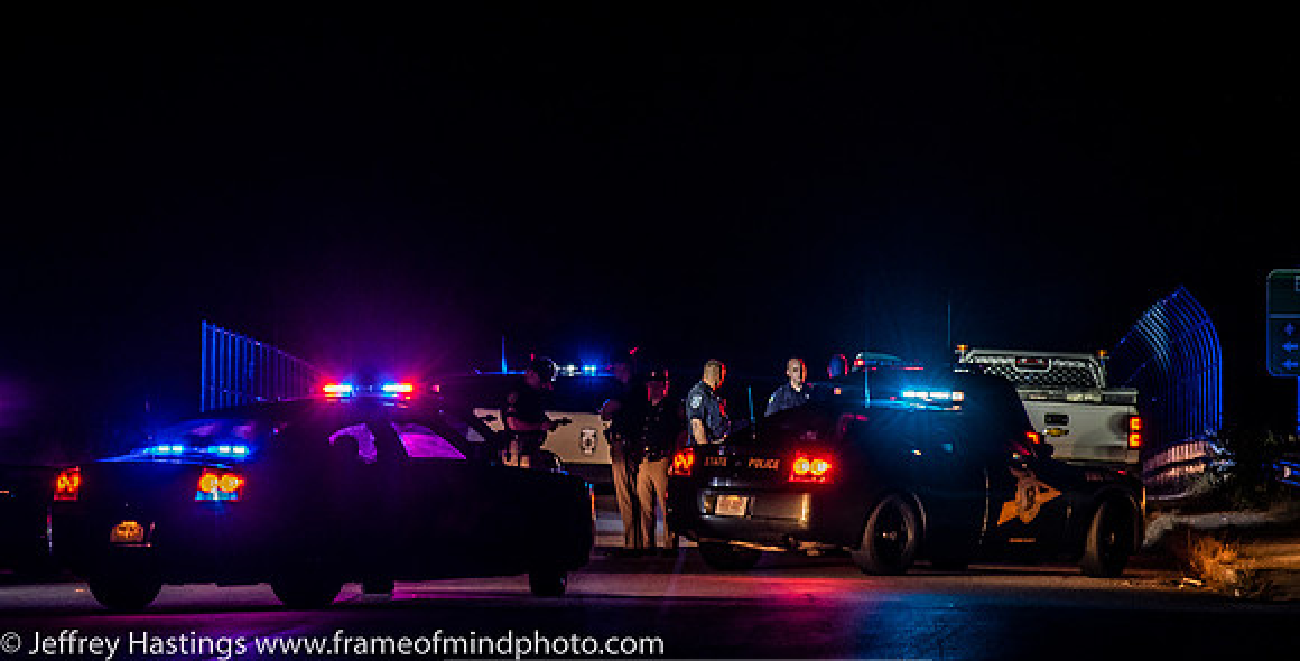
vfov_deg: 4.0
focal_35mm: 283
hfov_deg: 7.8
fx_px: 9542
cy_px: 354
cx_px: 630
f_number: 5.3
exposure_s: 1/40
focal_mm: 165
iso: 2000
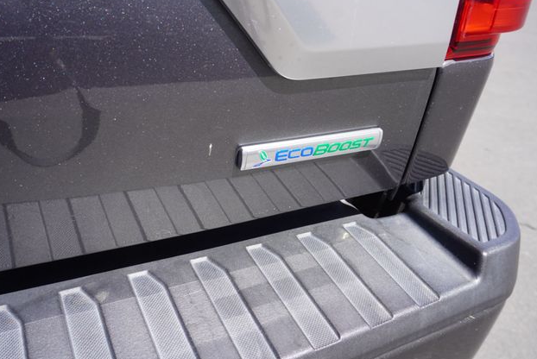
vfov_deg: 37.4
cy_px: 177
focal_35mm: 36
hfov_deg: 53.7
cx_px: 267
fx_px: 530
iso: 100
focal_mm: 23
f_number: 8
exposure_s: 1/100
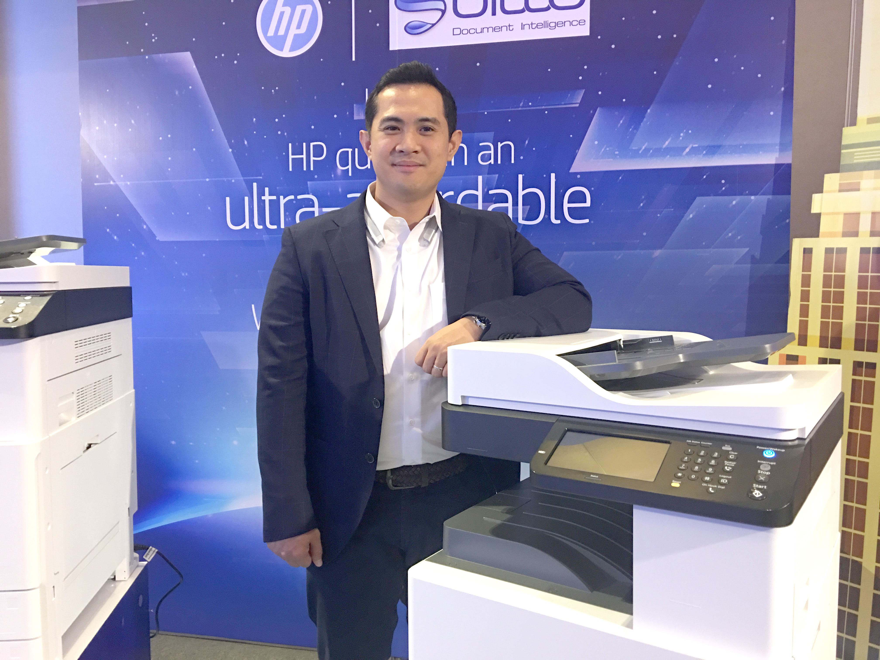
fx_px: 737
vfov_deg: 48.2
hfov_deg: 61.7
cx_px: 440
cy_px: 330
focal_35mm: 29
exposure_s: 1/17
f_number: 2.2
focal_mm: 4.15
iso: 100
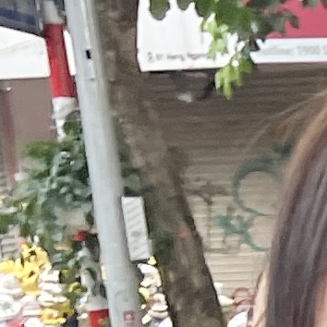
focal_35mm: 191
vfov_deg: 7.6
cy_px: 1108
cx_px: 975
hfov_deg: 7.9
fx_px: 2041
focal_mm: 5.1
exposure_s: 1/100
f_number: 1.6
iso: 100
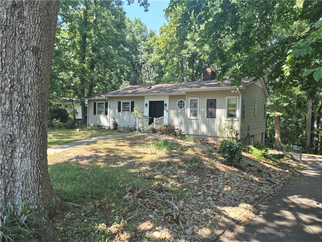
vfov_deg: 58.9
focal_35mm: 23
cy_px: 121
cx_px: 161
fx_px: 214
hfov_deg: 73.9
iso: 80
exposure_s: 1/810
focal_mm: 5.4
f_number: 1.8
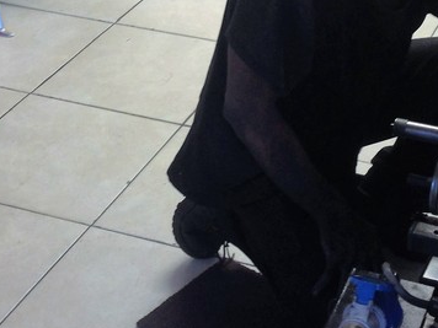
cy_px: -2
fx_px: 1202
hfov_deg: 20.6
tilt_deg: -24.4
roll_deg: +3.0
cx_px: 245
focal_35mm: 95
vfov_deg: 15.3
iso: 80
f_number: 2.4
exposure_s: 1/20
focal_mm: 4.12
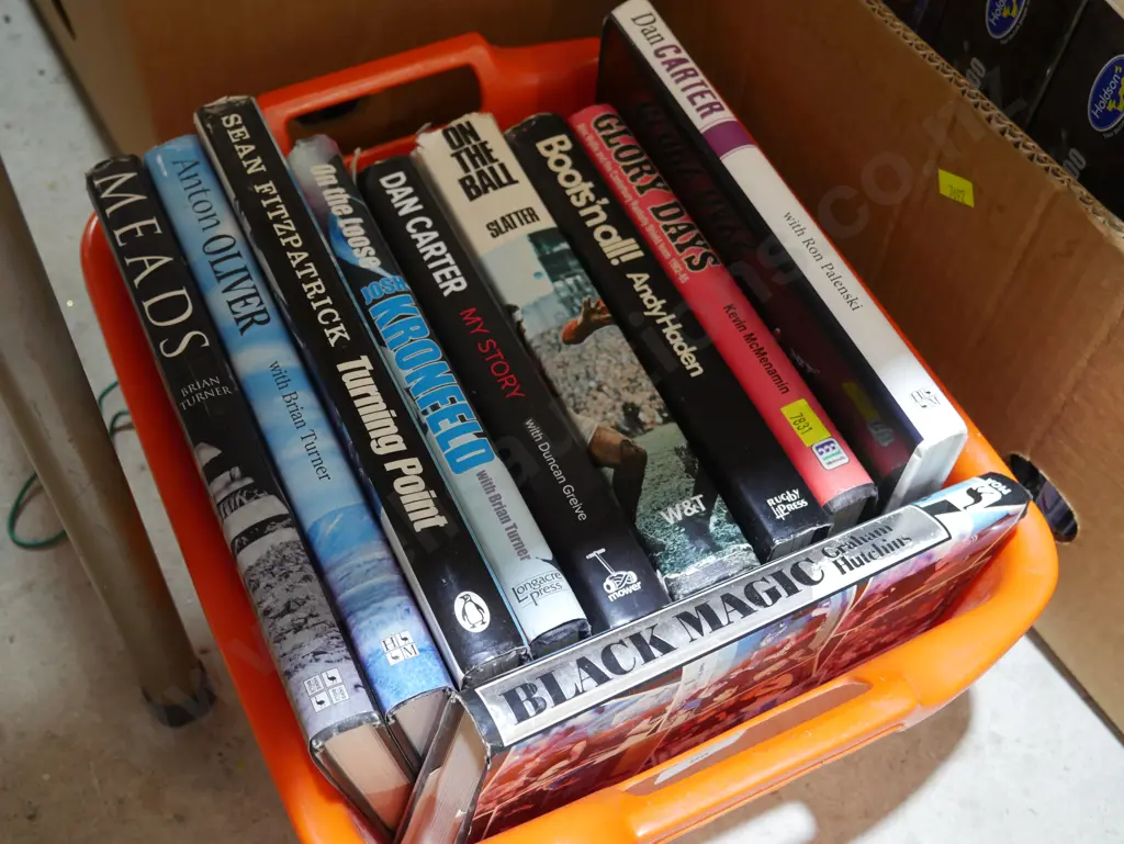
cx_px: 562
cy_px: 422
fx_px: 1299
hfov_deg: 46.8
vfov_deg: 36.0
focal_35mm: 40
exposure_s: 1/60
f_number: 4.5
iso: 800
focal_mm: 20
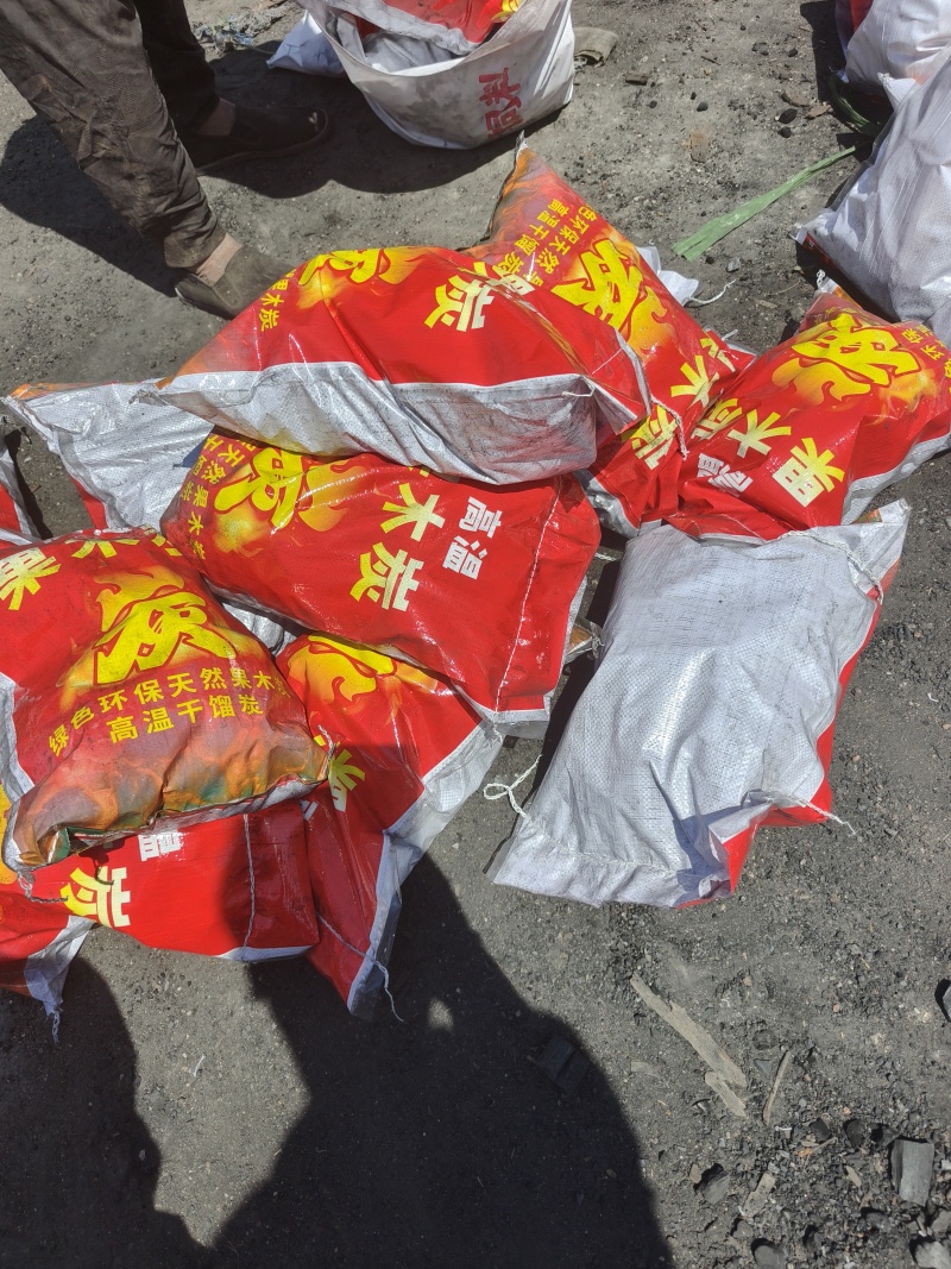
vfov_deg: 73.9
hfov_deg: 58.9
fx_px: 843
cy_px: 634
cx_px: 476
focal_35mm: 23
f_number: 1.6
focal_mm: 6.06
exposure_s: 1/2591
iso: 50
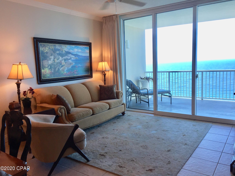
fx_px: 197
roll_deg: +1.8
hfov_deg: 61.7
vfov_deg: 48.2
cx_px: 118
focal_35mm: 29
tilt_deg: -7.2
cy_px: 88
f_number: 2.2
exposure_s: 1/120
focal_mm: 4.15
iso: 40
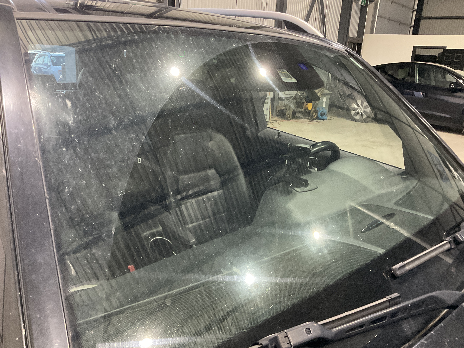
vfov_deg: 48.2
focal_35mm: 29
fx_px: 389
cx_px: 232
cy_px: 174
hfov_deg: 61.7
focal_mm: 3
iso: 250
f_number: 1.8
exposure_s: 1/60
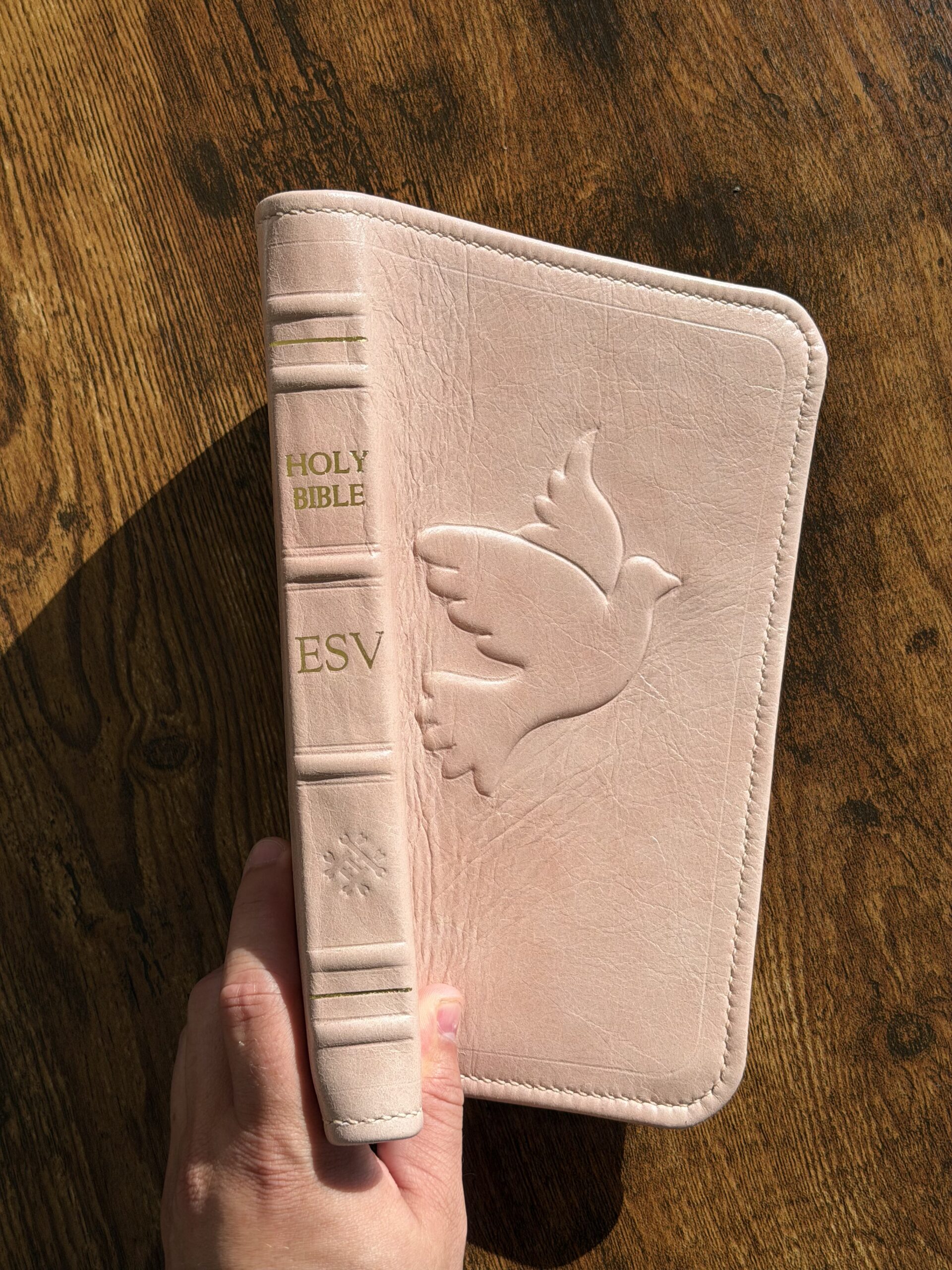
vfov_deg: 39.7
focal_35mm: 48
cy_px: 635
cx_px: 476
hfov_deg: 30.3
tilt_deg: -83.1
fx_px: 1760
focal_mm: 6.76
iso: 64
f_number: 1.78
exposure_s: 1/382
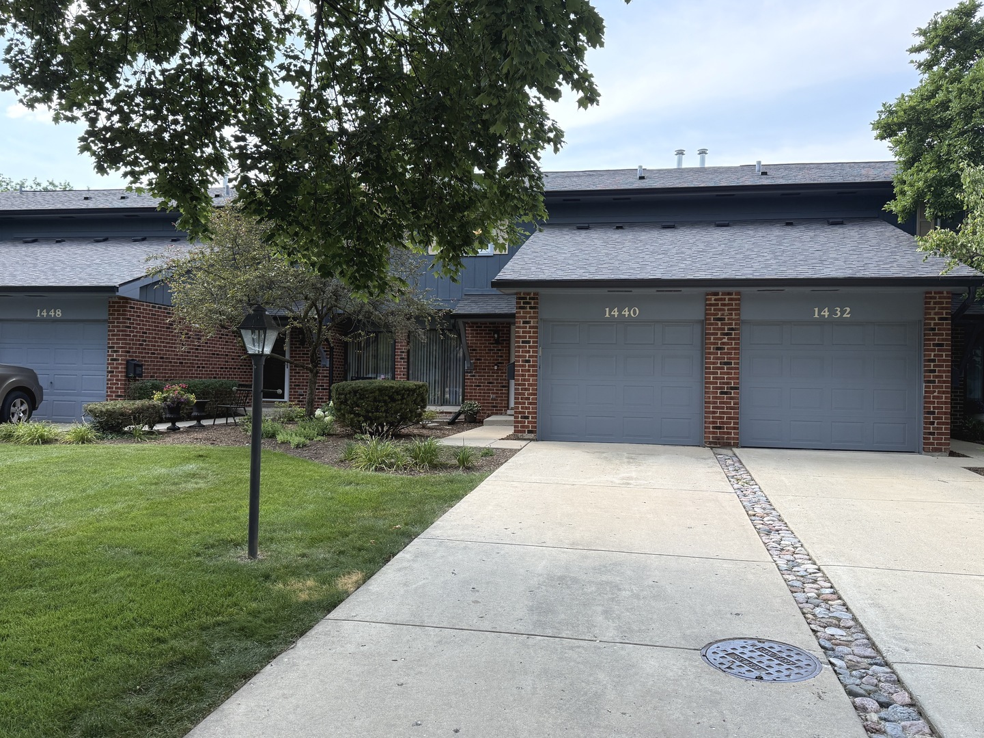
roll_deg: -1.1
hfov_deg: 71.6
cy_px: 369
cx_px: 492
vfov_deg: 56.8
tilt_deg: +1.6
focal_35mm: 24
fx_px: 682
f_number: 1.78
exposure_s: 1/1385
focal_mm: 6.76
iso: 100
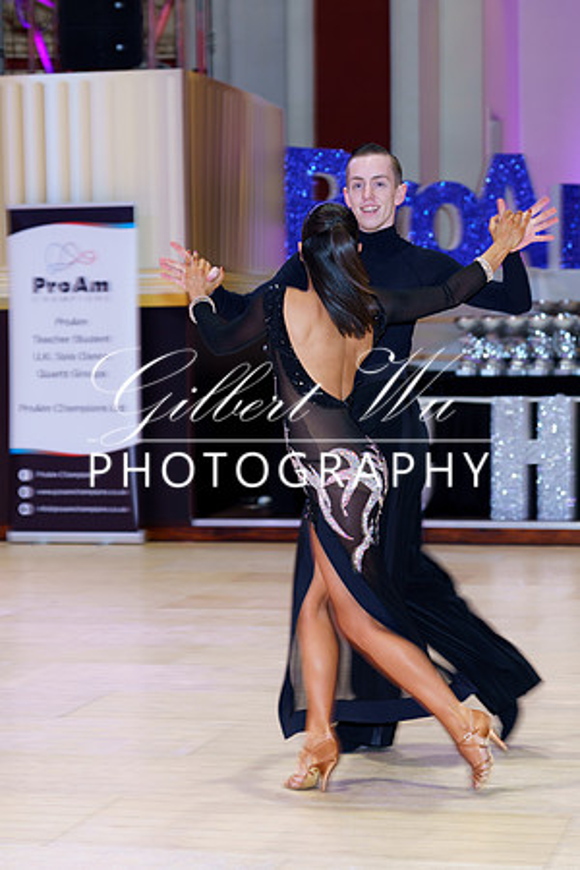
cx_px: 382
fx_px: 2138
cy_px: 435
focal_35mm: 88
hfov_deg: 15.4
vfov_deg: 23.0
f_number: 2.8
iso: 400
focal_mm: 59
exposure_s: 1/60
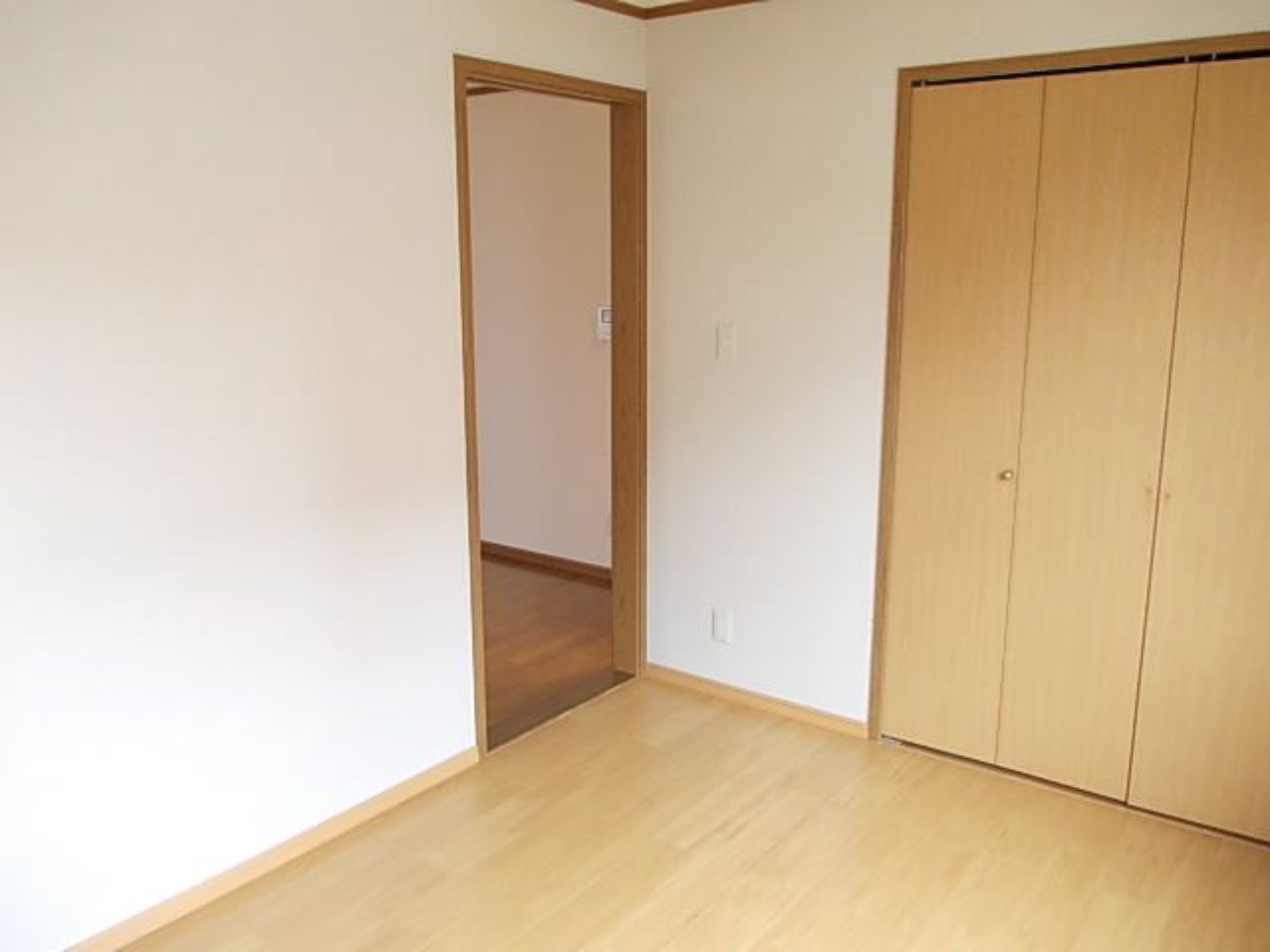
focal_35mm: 28
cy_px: 476
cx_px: 635
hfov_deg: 63.4
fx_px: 1027
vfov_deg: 49.7
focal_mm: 4
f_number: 2.7
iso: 200
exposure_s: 1/8
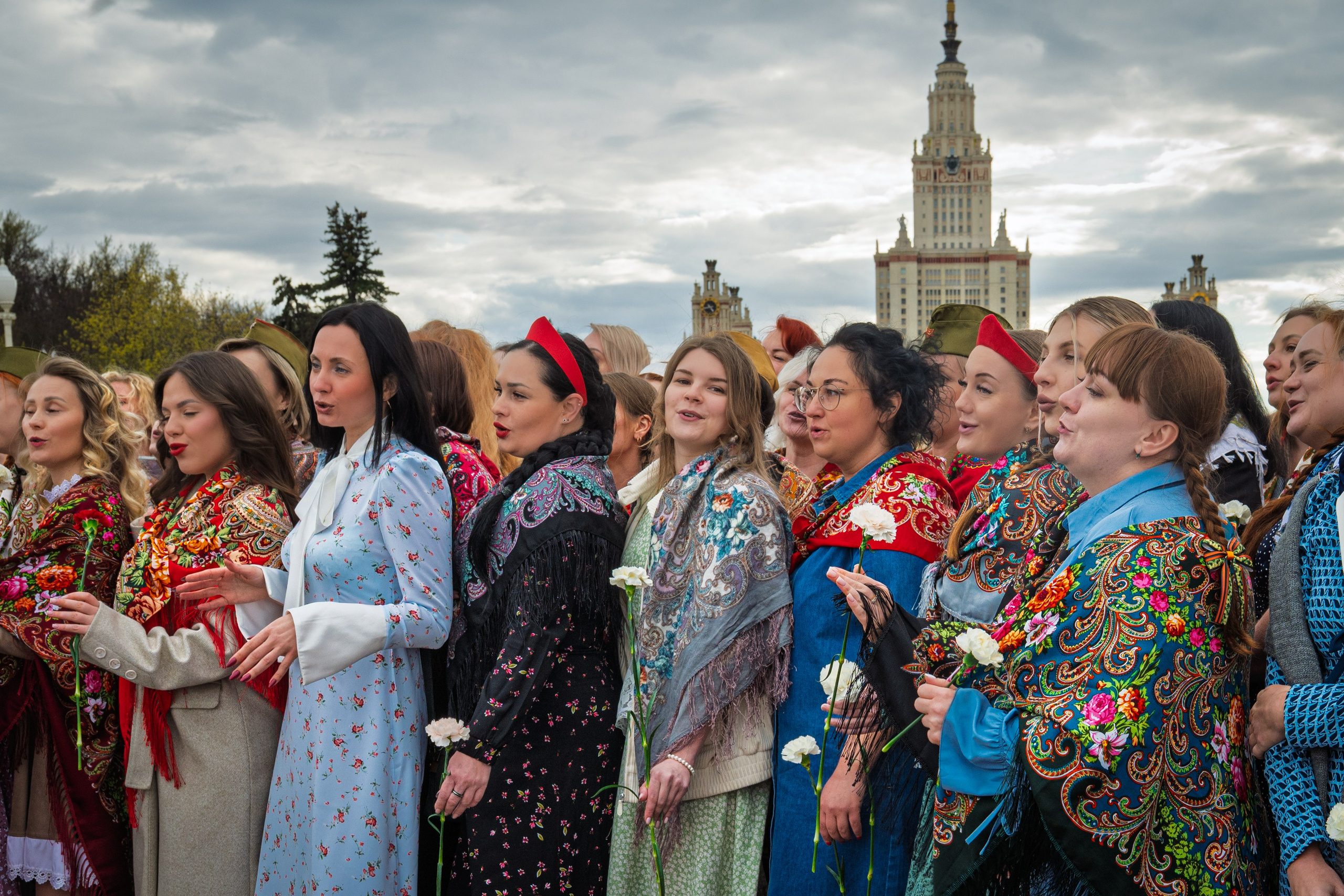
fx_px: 2047
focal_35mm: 55
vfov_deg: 24.2
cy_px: 733
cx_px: 891
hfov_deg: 36.0
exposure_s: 1/250
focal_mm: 33.5
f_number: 9
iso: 250
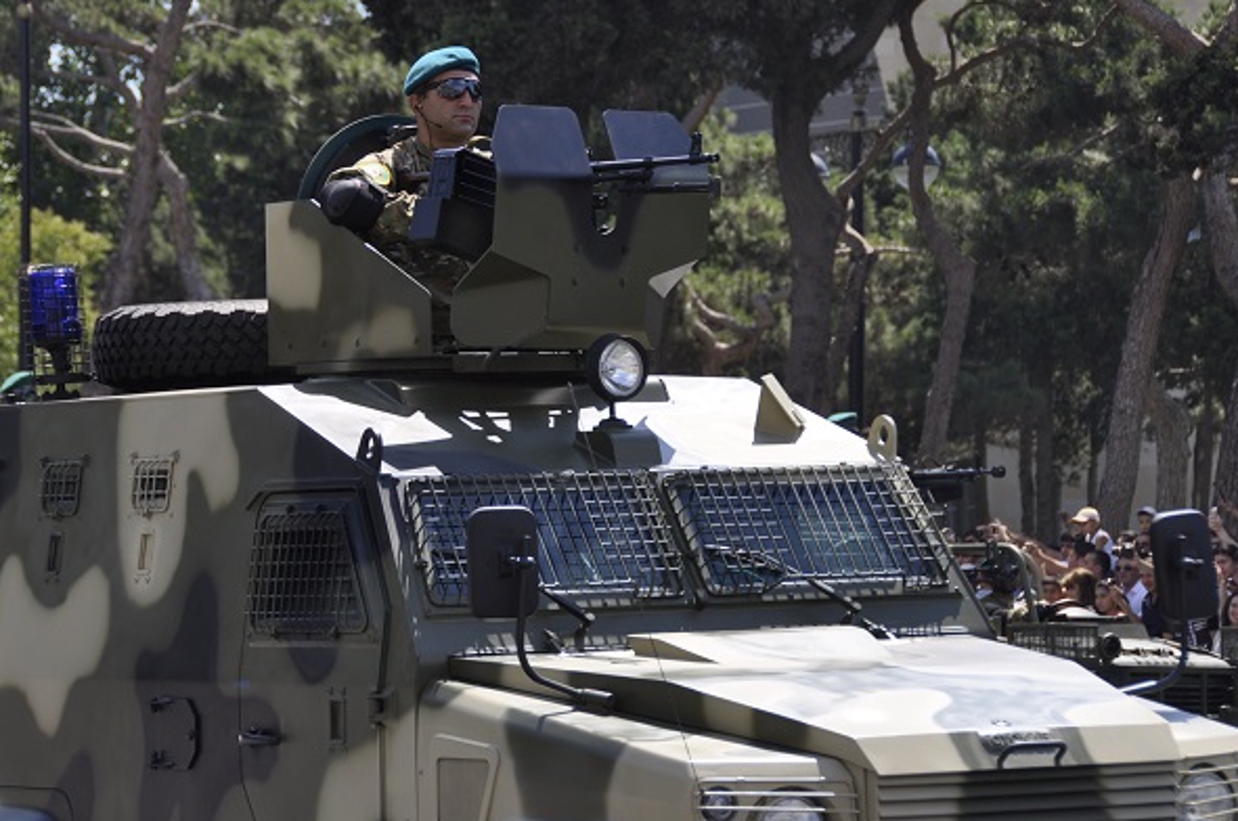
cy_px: 348
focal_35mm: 160
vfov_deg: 8.5
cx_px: 580
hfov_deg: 12.9
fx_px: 5493
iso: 200
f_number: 5.3
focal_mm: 90
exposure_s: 1/640
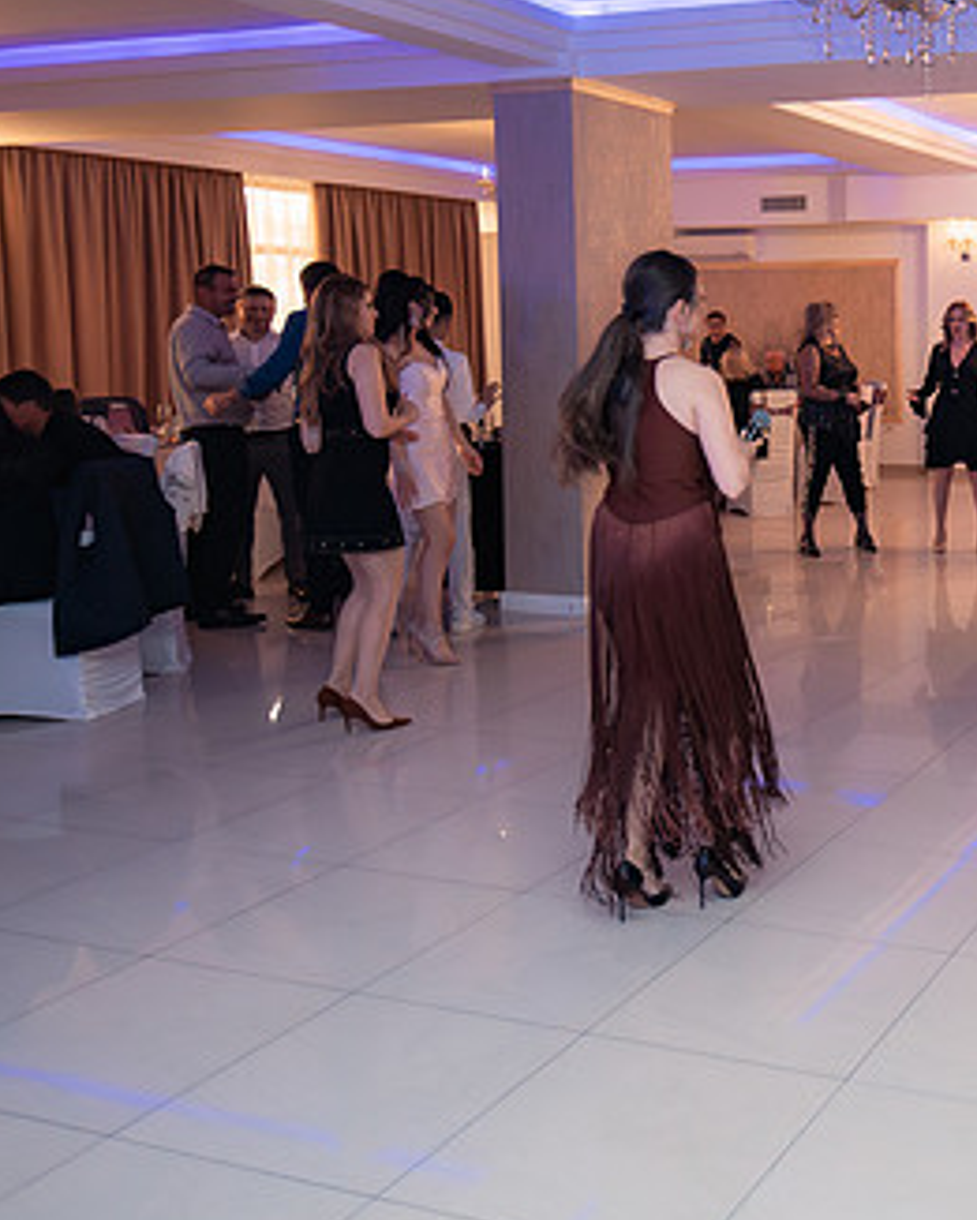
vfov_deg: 46.4
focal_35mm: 39
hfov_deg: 34.4
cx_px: 1000
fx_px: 1409
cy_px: 456
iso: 1600
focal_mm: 20
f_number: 2.8
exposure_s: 1/200
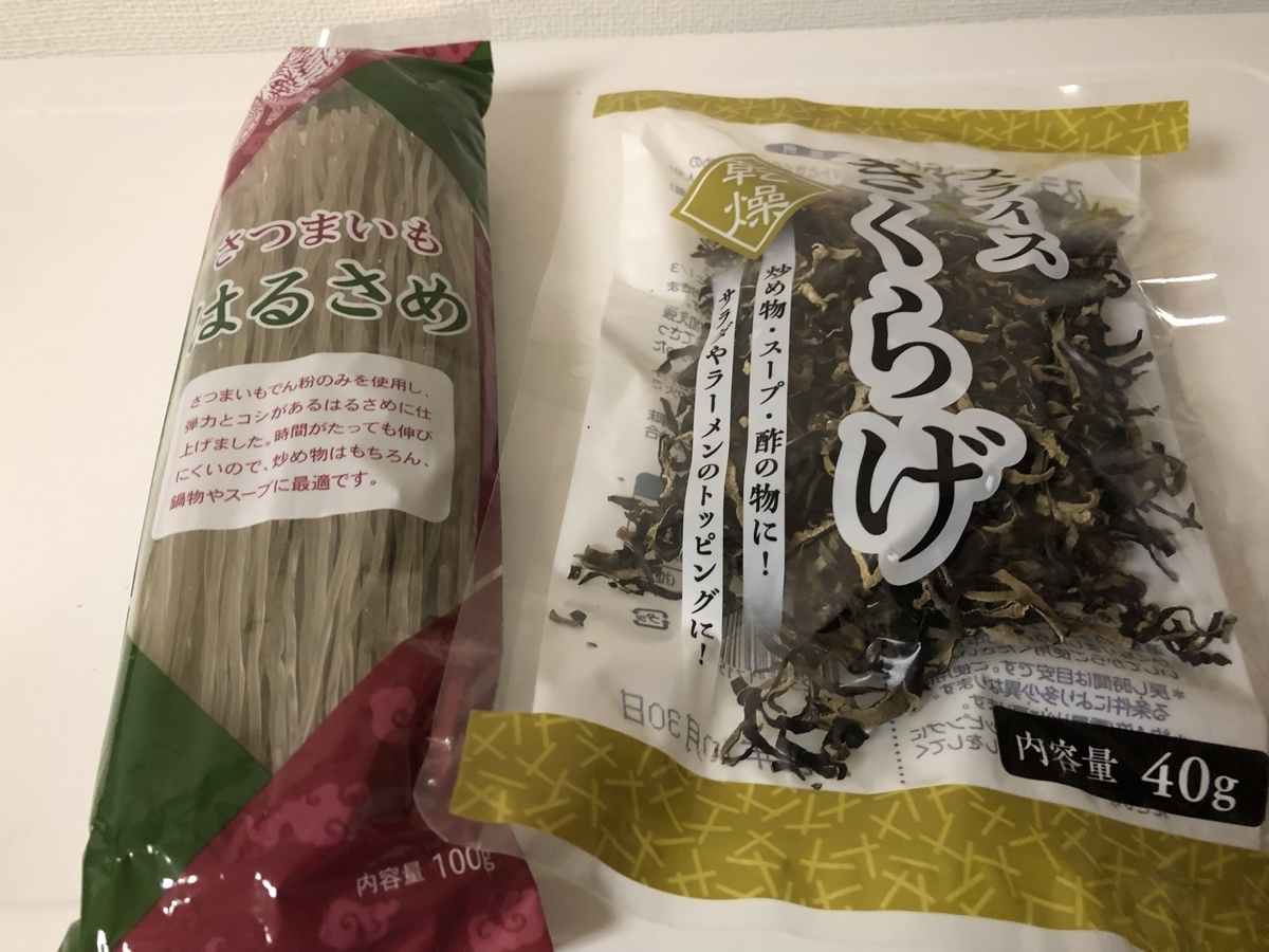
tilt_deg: -51.3
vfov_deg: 49.7
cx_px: 634
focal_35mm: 28
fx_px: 1026
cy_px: 476
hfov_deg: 63.4
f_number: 1.8
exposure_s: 1/7
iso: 100
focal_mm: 3.99
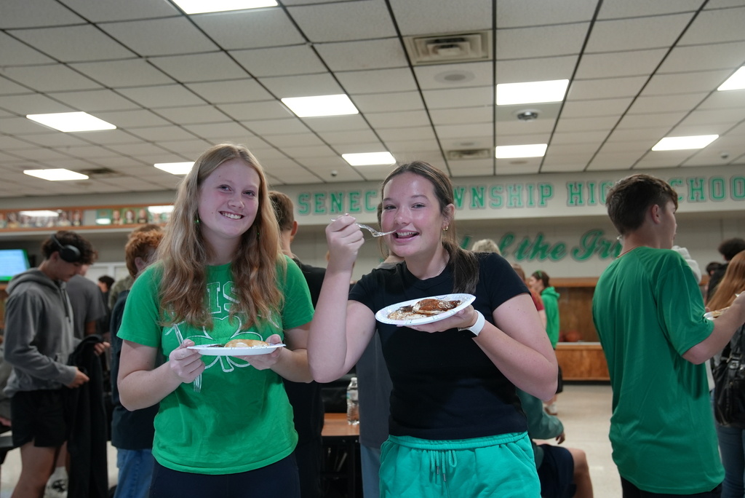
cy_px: 249
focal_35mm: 33
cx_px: 372
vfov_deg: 40.0
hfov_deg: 57.2
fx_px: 683
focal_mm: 33
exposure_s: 1/160
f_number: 4
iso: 2500
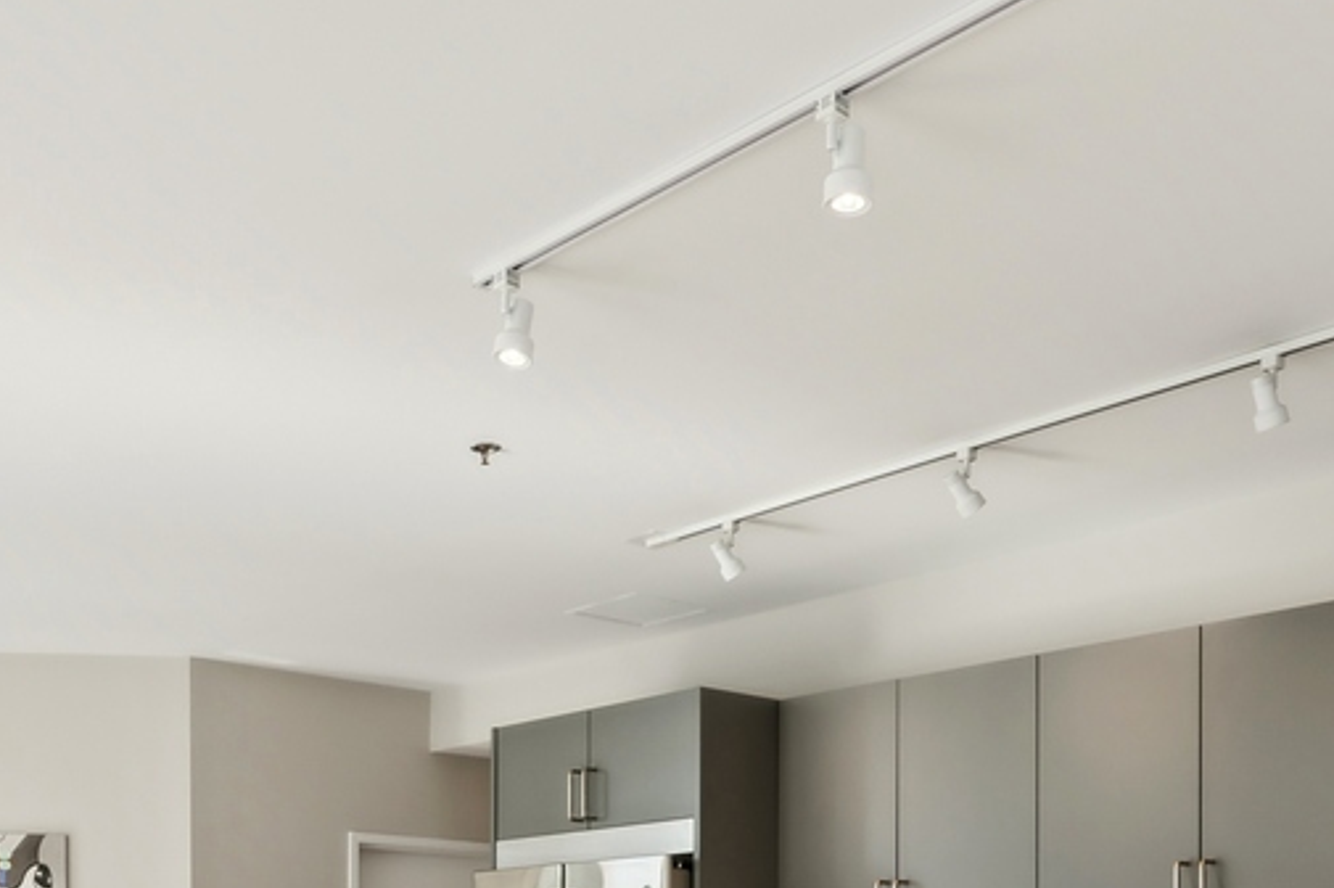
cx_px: 522
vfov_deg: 27.0
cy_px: 1012
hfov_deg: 43.4
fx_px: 1666
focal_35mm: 45
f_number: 10
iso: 100
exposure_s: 1/15
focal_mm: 14
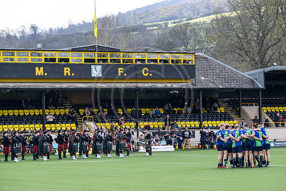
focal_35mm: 135
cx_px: 143
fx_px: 1073
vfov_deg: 10.2
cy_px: 96
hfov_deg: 15.2
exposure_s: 1/800
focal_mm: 135
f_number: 5
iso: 400
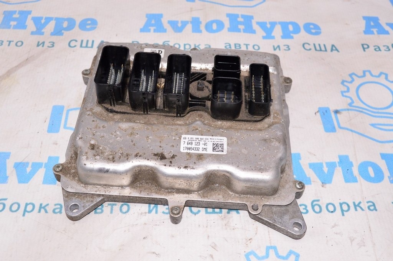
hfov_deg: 46.4
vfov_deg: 31.8
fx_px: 458
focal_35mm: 42
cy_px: 130
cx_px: 196
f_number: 8
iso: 1600
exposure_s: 1/200
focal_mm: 28
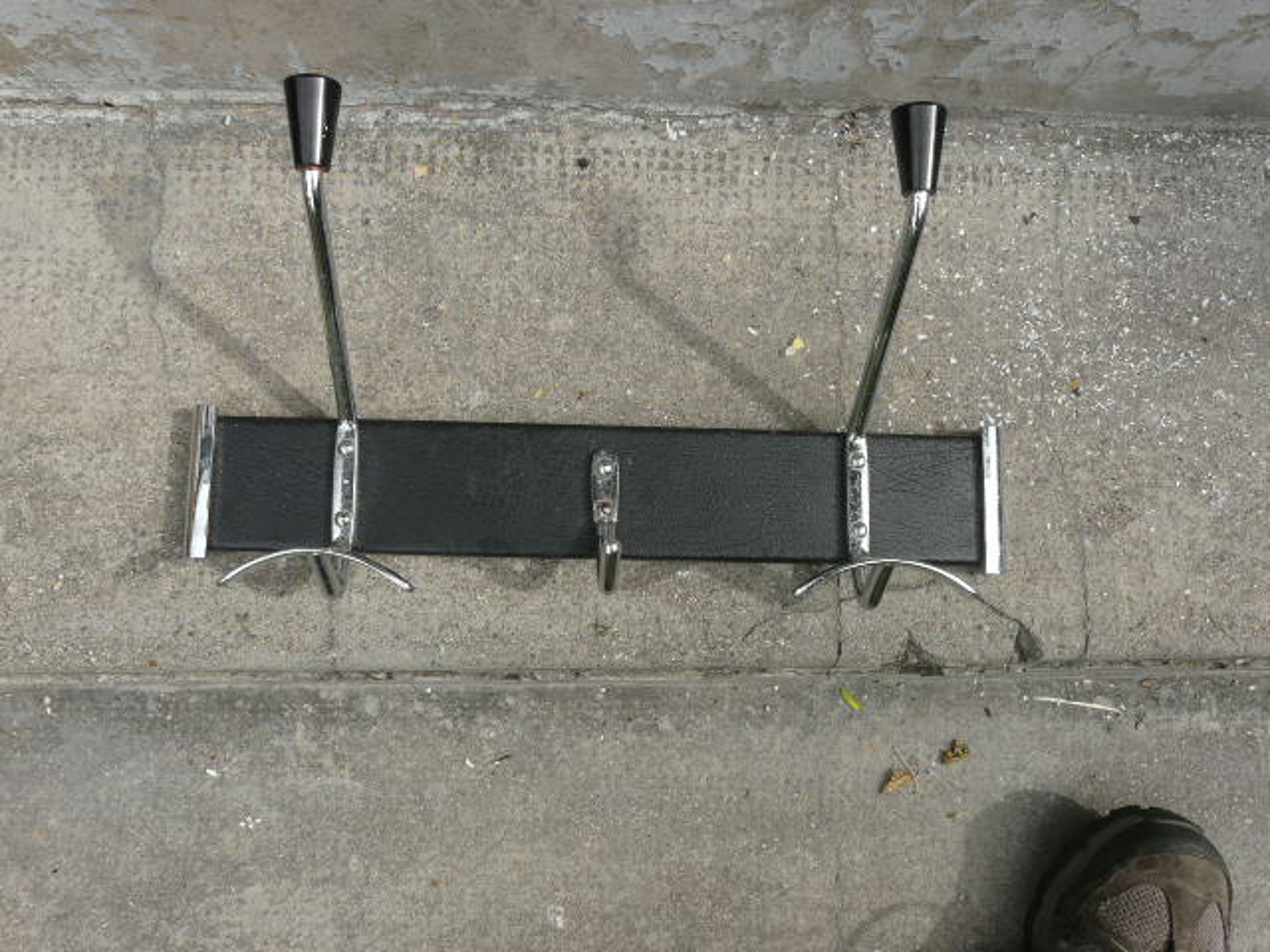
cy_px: 476
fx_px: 1027
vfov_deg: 49.7
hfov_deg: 63.4
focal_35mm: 28
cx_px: 635
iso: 100
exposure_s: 1/200
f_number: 5
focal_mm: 4.6
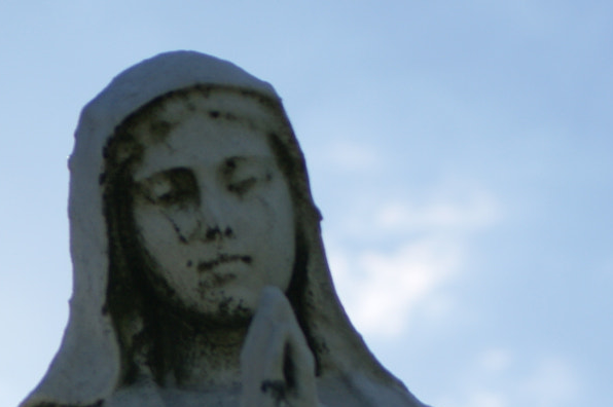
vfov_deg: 4.8
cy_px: 520
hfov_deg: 7.2
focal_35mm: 284
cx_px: -131
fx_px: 4826
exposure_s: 1/1600
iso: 100
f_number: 4.5
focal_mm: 55
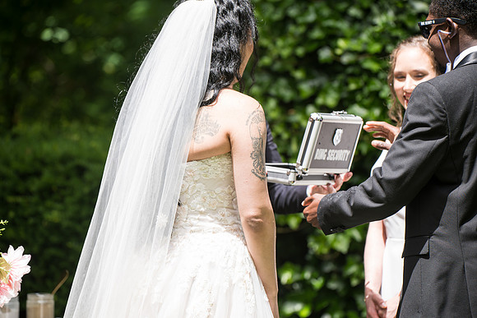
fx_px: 2584
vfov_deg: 7.0
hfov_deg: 10.5
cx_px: 238
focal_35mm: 195
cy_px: 159
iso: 100
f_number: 4
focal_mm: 195
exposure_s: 1/400
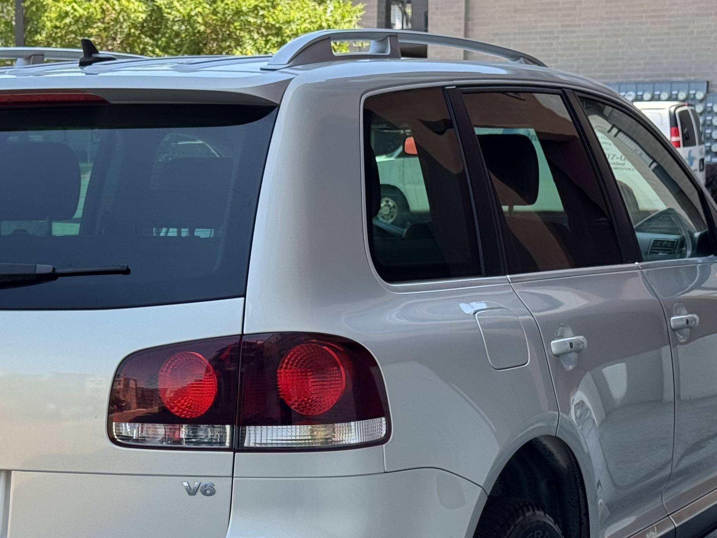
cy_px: 394
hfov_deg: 21.2
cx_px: 255
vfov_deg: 16.0
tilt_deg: -7.3
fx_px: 1906
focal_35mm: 92
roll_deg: -0.7
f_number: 1.78
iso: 64
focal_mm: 6.76
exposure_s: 1/577
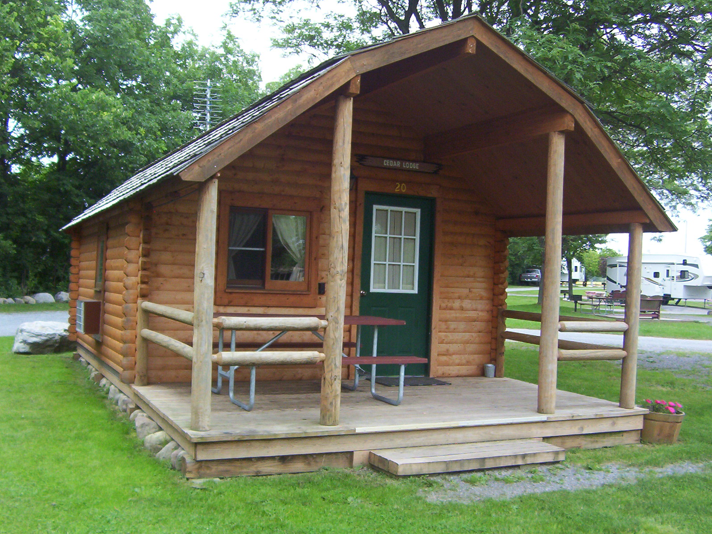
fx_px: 761
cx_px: 364
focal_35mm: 37
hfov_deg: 50.1
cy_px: 259
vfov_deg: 38.7
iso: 100
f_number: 2.76
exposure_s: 1/503
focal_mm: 5.54
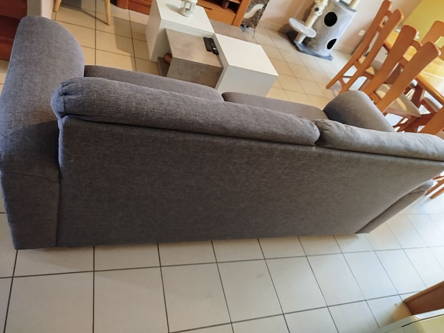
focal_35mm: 24
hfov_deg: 71.6
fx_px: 308
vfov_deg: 56.8
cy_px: 166
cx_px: 222
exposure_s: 1/33
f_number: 1.7
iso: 400
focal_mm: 5.31
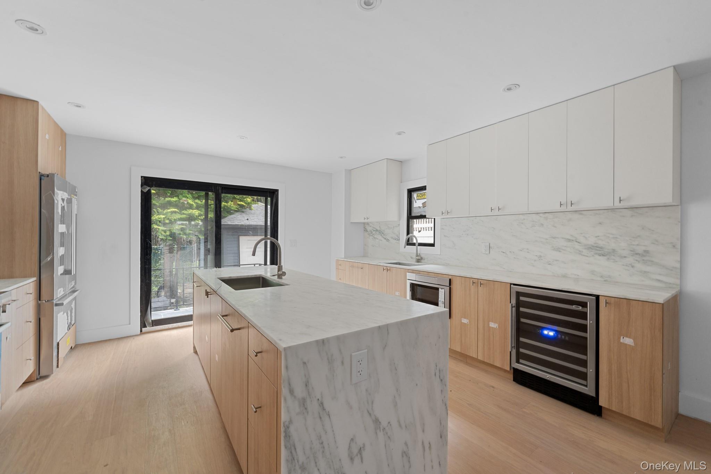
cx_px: 356
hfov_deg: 104.3
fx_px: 276
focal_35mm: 14
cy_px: 237
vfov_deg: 81.2
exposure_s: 1/1.67
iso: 320
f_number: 10
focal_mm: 14
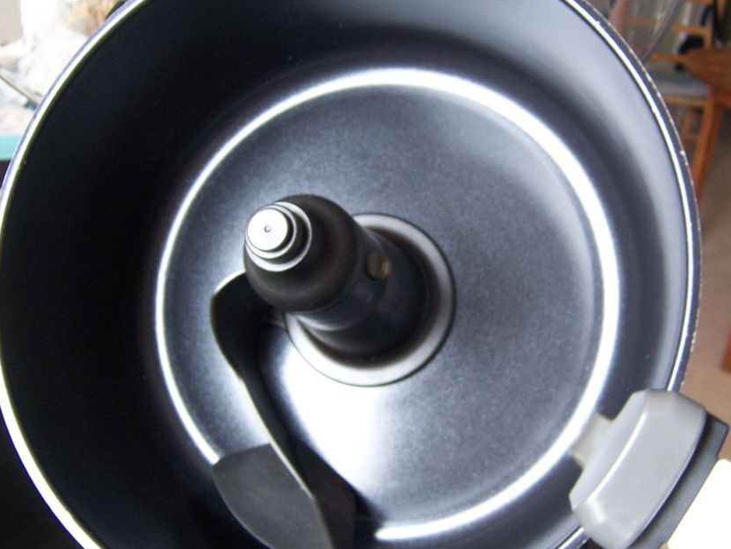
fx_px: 845
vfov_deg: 36.0
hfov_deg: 46.8
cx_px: 385
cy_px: 291
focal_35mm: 40
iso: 140
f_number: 3.4
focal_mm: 5.5
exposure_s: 1/10
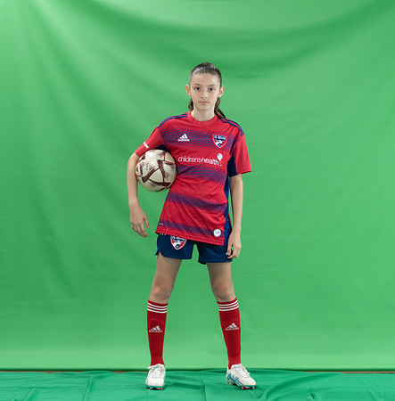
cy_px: 206
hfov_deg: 17.8
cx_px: 195
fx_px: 1258
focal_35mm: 97
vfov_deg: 18.1
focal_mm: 70
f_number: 2.8
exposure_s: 1/250
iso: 1000
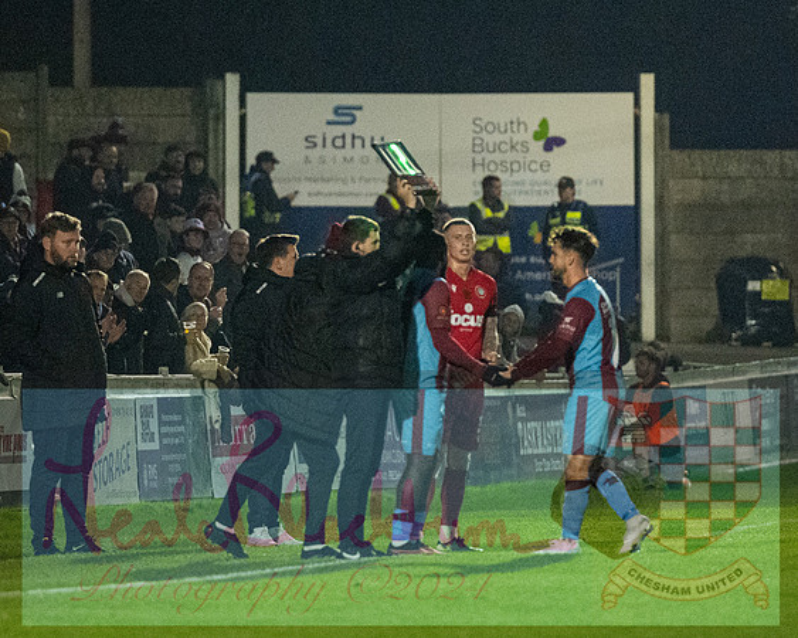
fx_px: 11458
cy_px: 300
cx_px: 419
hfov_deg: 4.0
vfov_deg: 3.2
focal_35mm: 485
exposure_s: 1/1600
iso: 8000
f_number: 2.8
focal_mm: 200
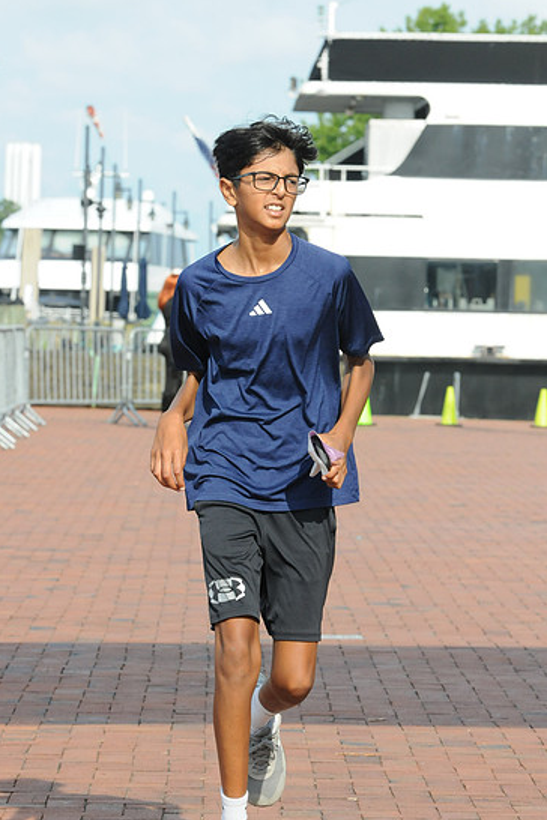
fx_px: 4421
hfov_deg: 7.1
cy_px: 392
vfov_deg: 10.6
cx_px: 273
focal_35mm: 194
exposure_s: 1/800
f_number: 9
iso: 800
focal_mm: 122
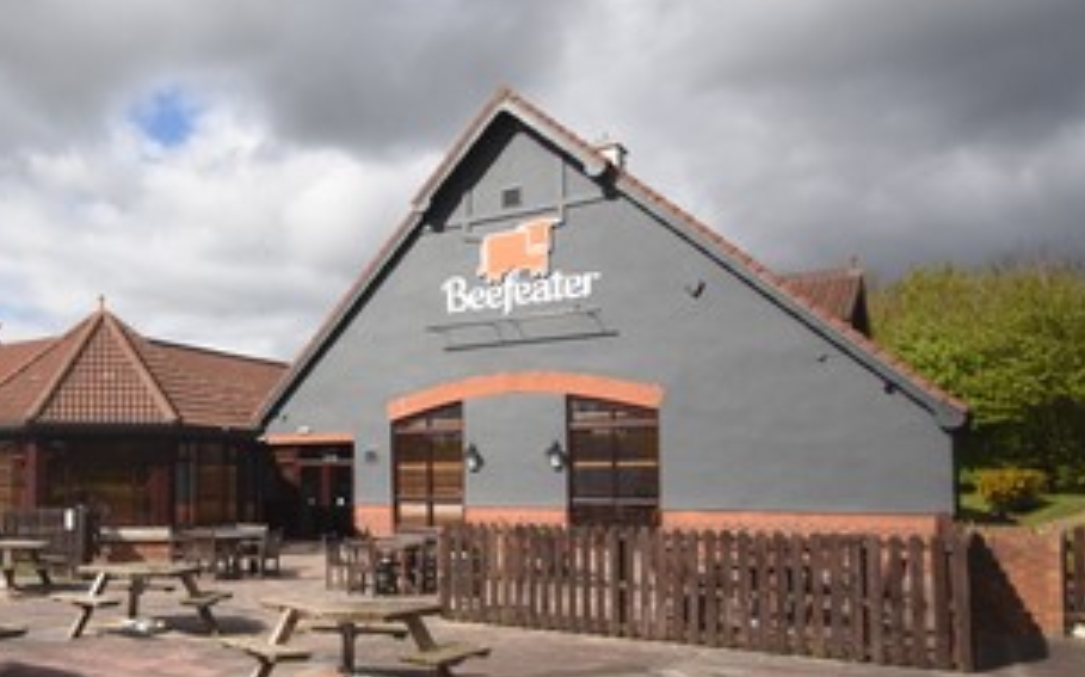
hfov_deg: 55.7
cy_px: 444
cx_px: 179
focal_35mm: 31
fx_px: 916
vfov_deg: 40.1
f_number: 4.5
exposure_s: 1/6400
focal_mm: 12
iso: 800
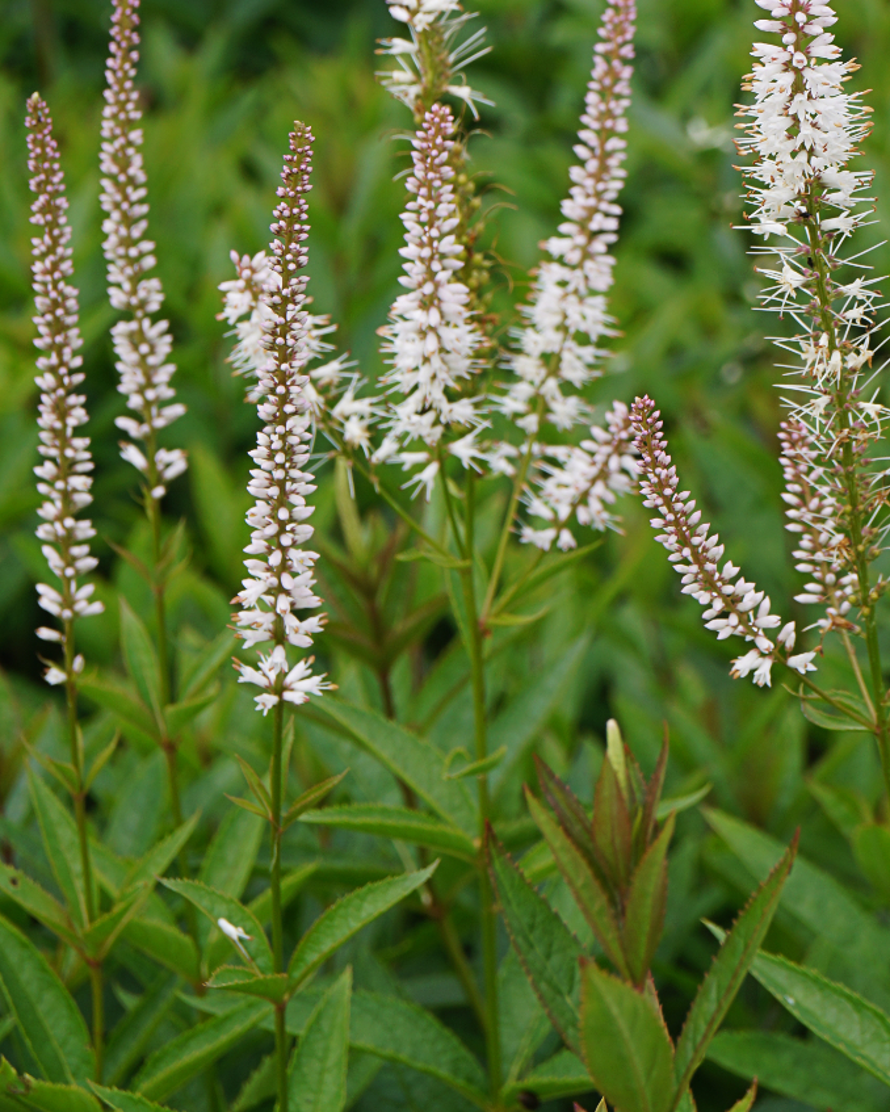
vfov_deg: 17.5
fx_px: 3609
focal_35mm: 110
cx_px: 512
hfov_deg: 14.1
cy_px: 369
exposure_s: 1/125
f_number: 8
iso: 100
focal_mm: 55
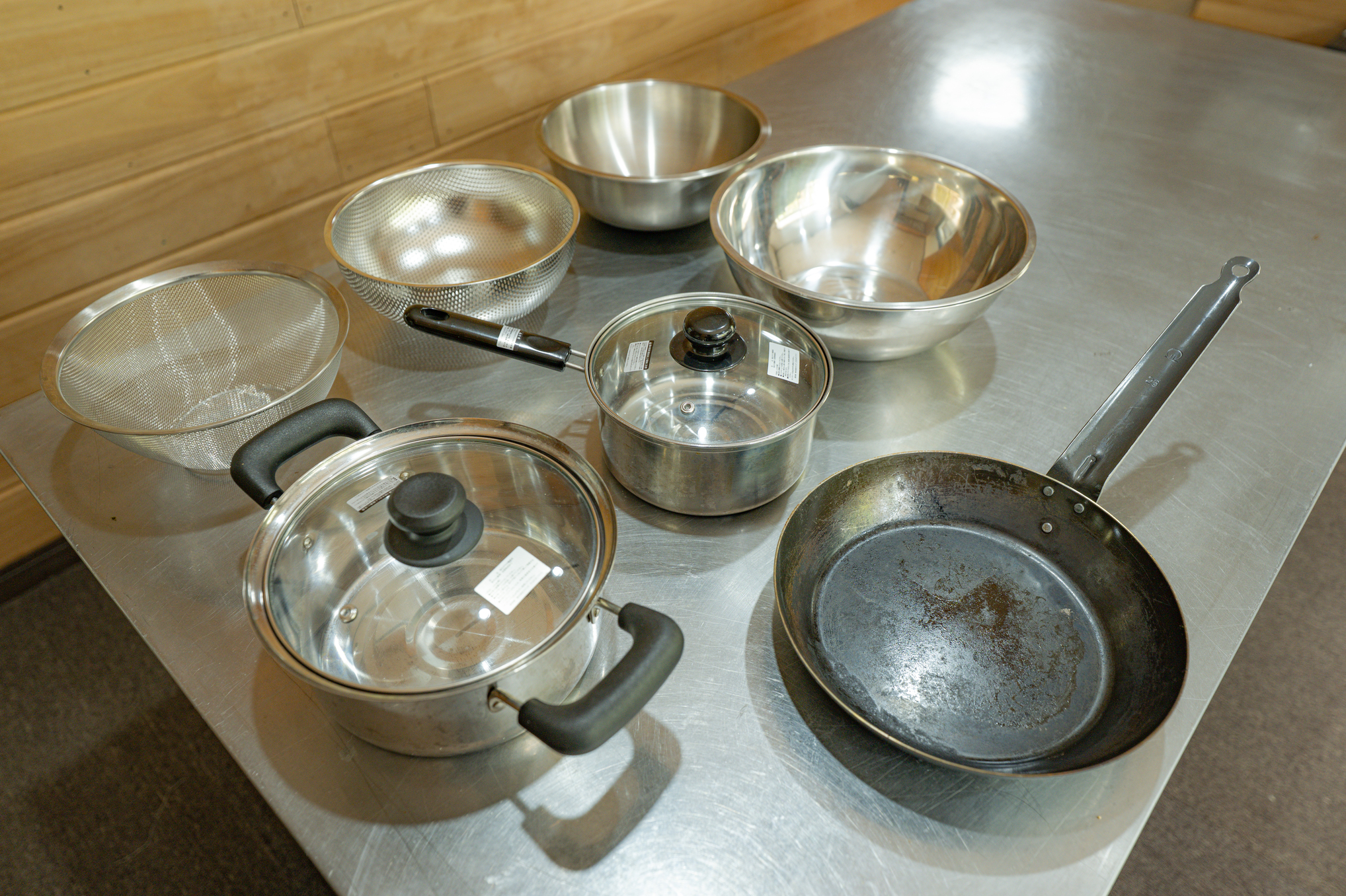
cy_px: 448
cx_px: 673
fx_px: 897
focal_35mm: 24
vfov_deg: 53.1
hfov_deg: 73.8
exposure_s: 1/30
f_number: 3.2
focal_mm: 24
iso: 320
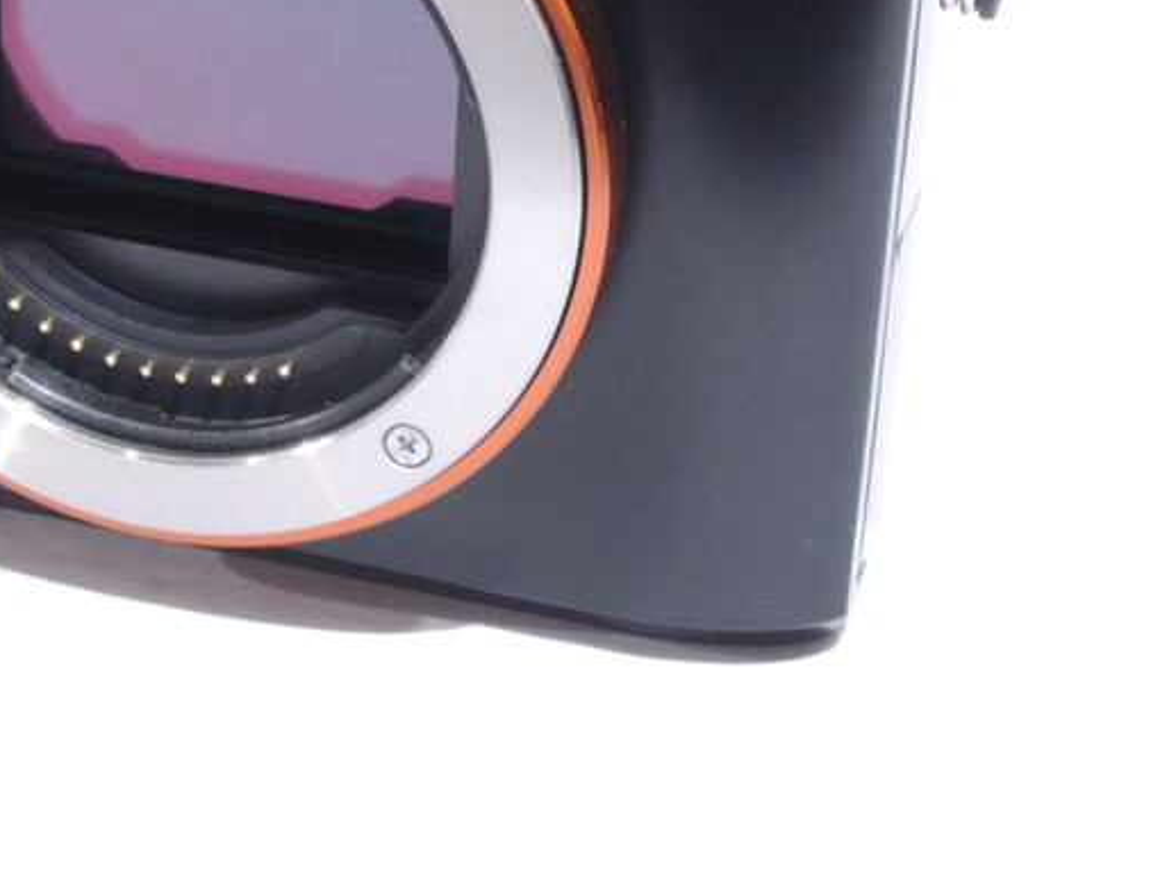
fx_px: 3942
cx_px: 102
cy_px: -93
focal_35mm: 116
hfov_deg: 16.7
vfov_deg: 12.5
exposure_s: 1/30
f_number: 5.2
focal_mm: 9
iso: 400
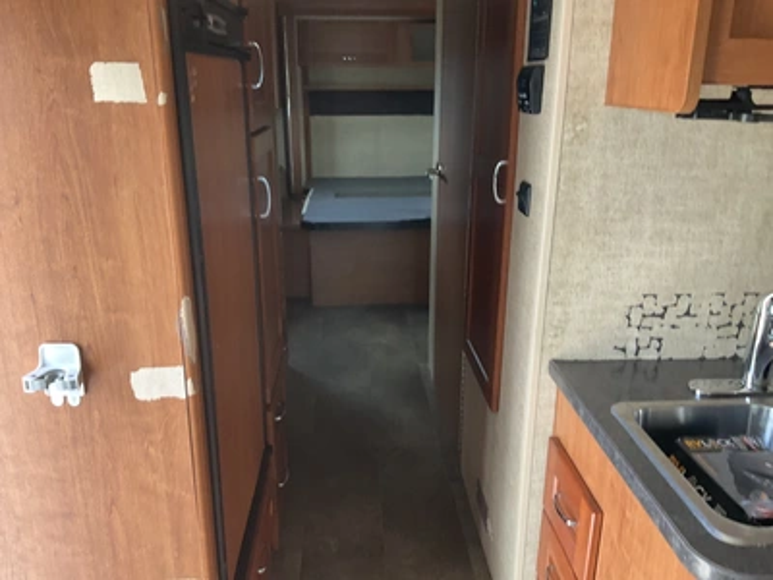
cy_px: 290
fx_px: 648
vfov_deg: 48.2
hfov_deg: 61.7
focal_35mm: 29
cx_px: 386
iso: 64
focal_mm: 3
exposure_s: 1/61
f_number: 1.8
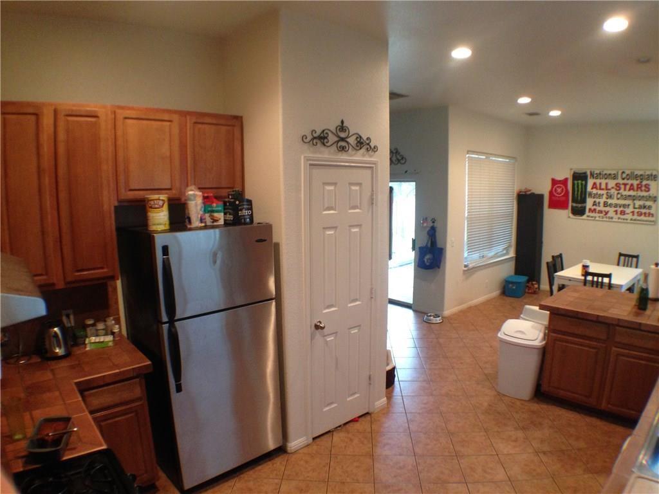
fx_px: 628
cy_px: 247
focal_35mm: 33
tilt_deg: -8.2
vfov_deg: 42.9
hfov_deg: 55.4
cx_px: 330
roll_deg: -0.2
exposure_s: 1/20
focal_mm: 4.12
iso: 200
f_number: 2.4
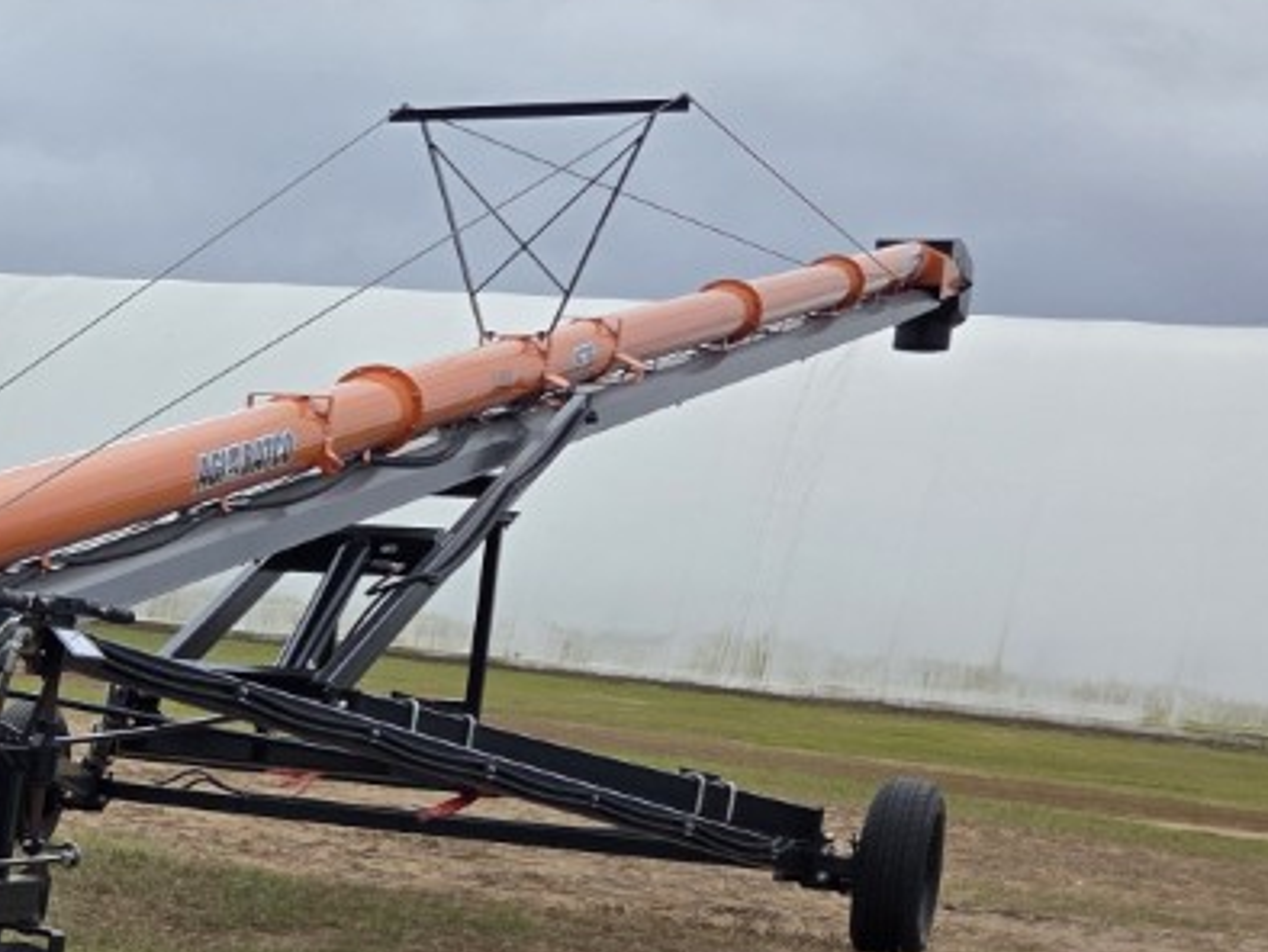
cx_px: -1030
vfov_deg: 17.2
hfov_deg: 18.2
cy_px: 968
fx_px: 3079
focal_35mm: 84
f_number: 1.7
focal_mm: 6.3
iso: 80
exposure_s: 1/4057
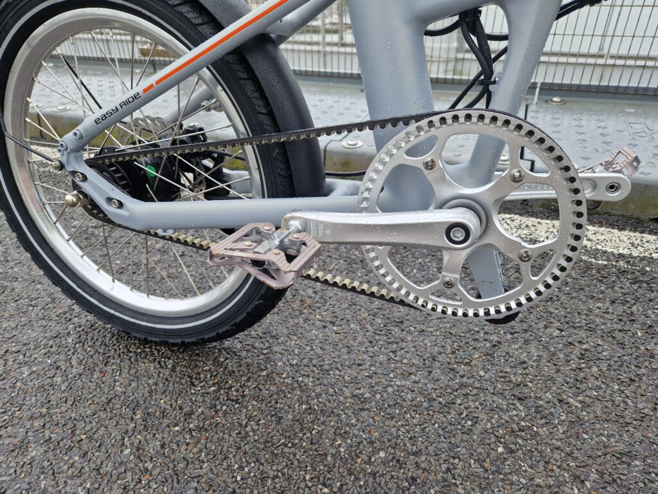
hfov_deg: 73.9
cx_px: 329
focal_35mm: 23
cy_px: 247
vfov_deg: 58.9
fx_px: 437
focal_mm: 5.4
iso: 50
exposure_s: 1/180
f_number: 1.8
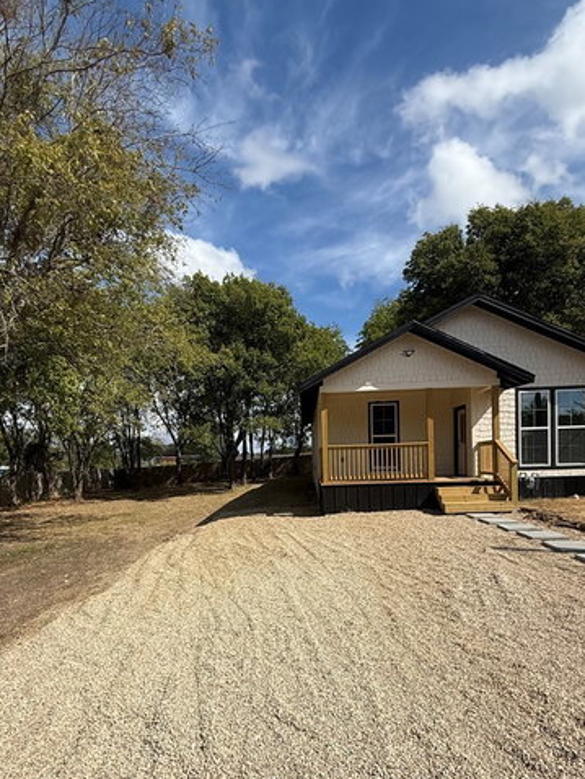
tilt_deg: -0.3
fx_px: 450
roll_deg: +2.3
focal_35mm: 20
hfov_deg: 66.0
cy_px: 472
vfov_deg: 80.6
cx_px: 275
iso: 50
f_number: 2.2
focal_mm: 2.22
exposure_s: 1/3663
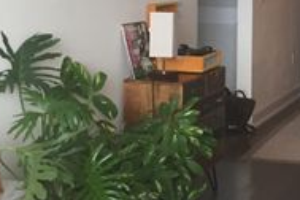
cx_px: 324
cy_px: 65
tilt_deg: -6.4
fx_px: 800
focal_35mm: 96
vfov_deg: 14.2
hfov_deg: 20.3
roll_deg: -2.3
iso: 50
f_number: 2.2
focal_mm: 4.15
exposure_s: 1/30
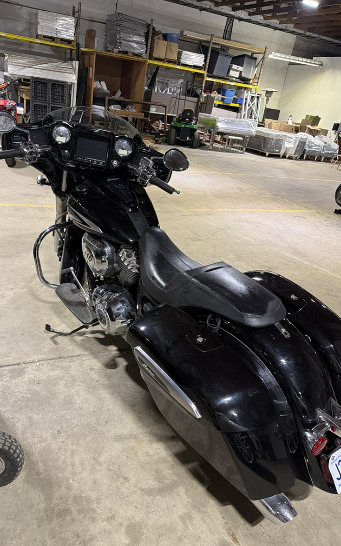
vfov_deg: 70.4
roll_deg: -8.2
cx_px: 138
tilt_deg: -26.2
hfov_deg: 47.4
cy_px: 279
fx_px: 387
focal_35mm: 26
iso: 500
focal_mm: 6.76
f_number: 1.78
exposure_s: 1/60
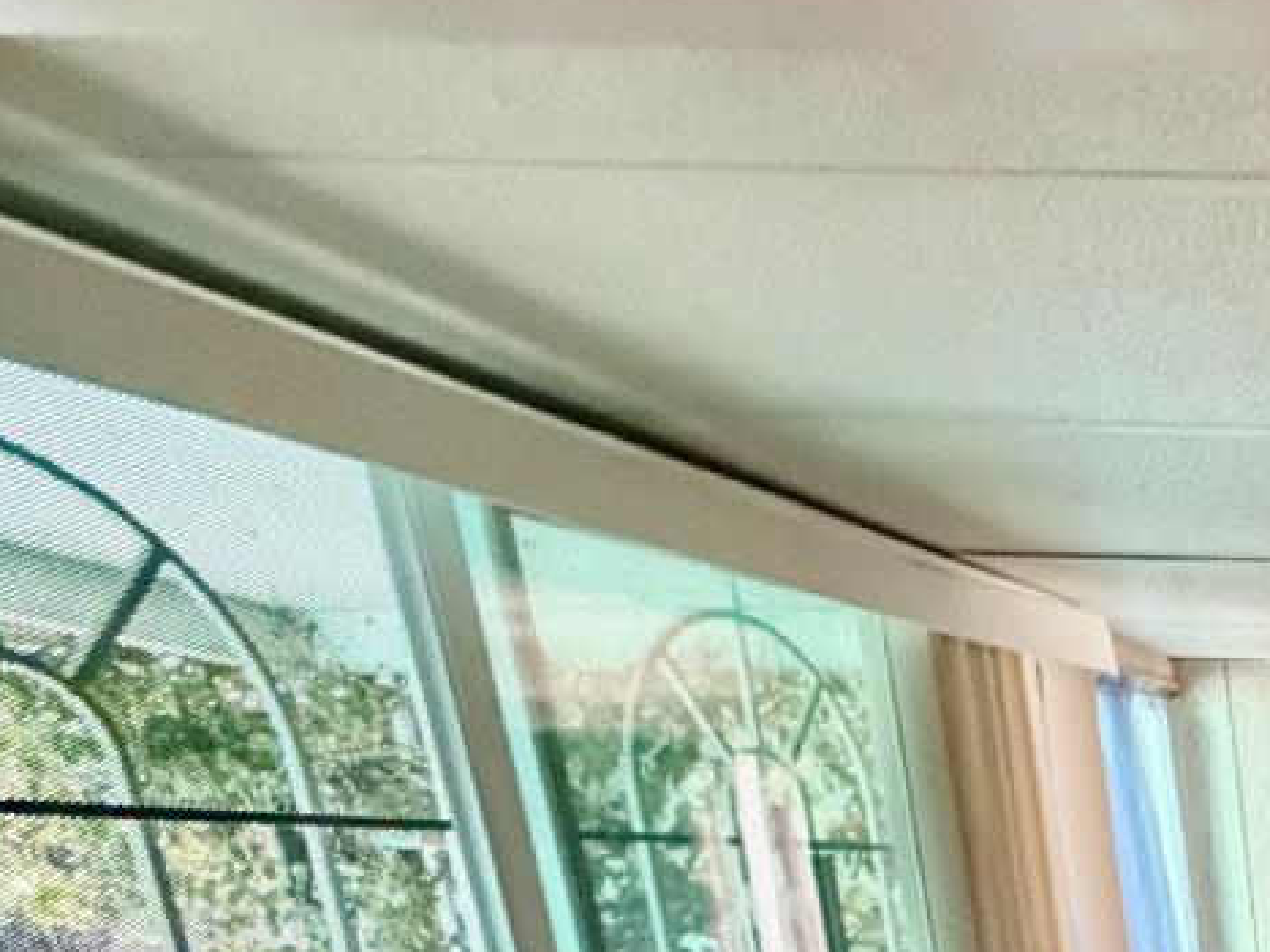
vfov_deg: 25.3
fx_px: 1651
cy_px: 1383
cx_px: 1944
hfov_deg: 27.4
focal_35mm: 45
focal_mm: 2.22
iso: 800
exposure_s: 1/60
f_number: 2.2
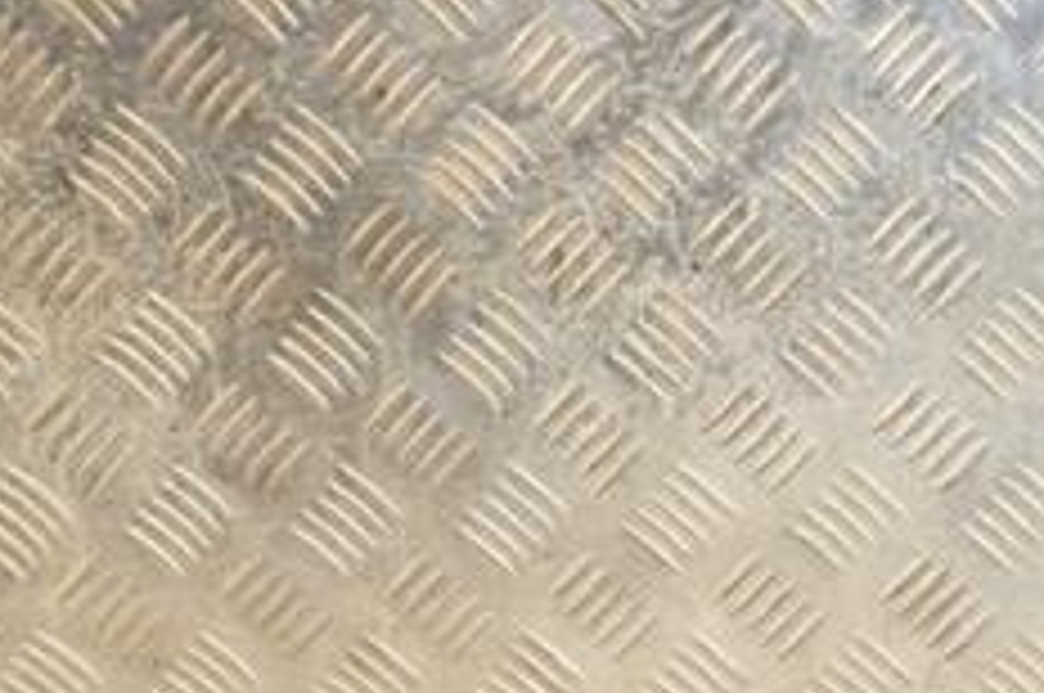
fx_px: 2925
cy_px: 828
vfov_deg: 13.2
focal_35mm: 101
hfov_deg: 19.5
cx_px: 1107
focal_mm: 26
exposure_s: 1/200
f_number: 5
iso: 800
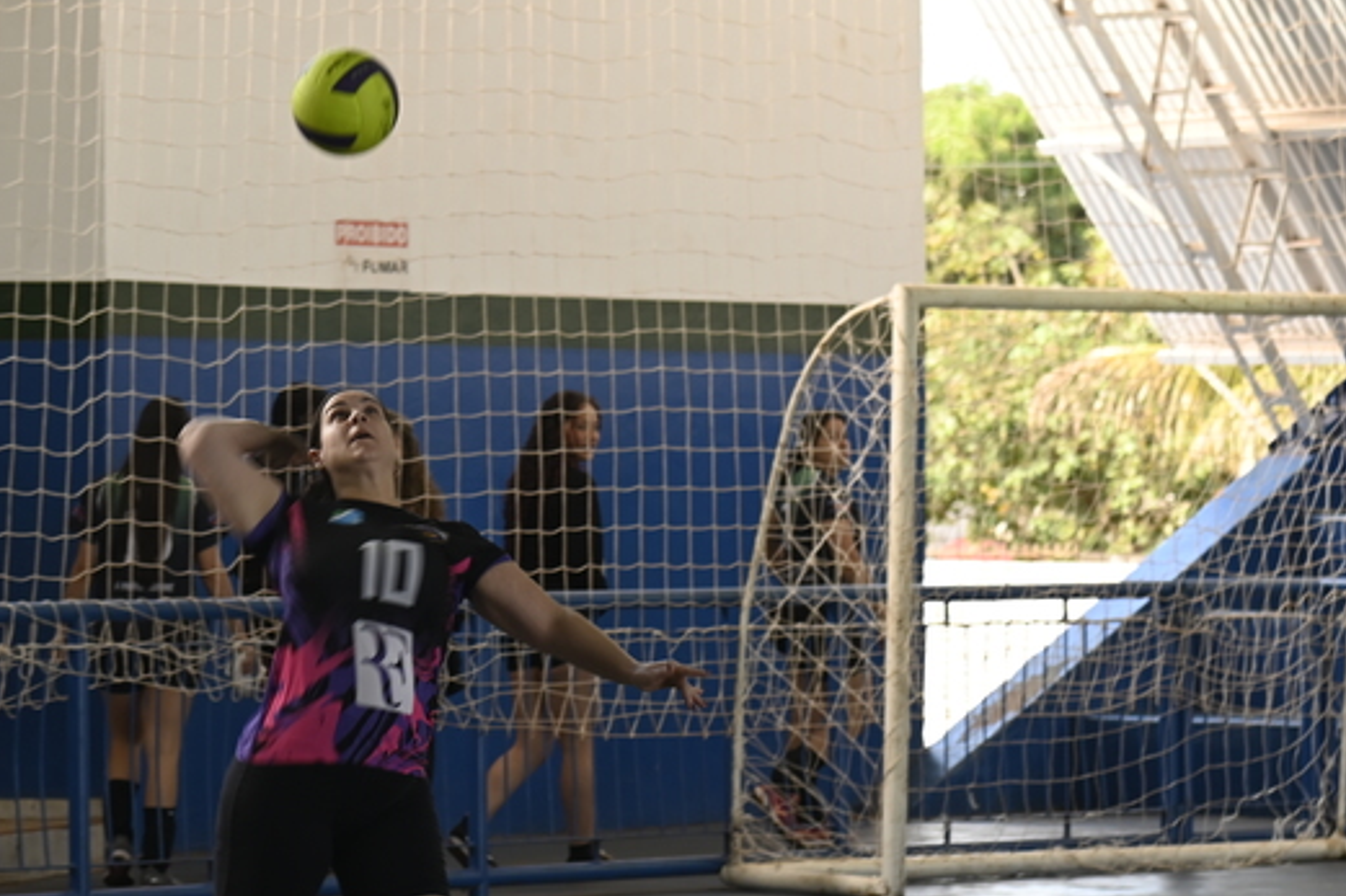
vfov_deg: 7.2
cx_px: 444
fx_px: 7101
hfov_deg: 10.8
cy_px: 484
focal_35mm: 190
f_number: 5
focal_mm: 110
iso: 400
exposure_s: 1/125
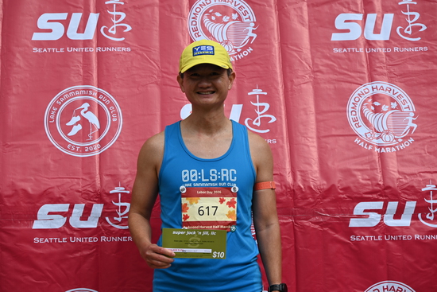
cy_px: 146
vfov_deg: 14.3
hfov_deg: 21.2
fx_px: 1166
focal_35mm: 96
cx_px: 218
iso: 110
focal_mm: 96
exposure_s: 1/250
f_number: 6.3
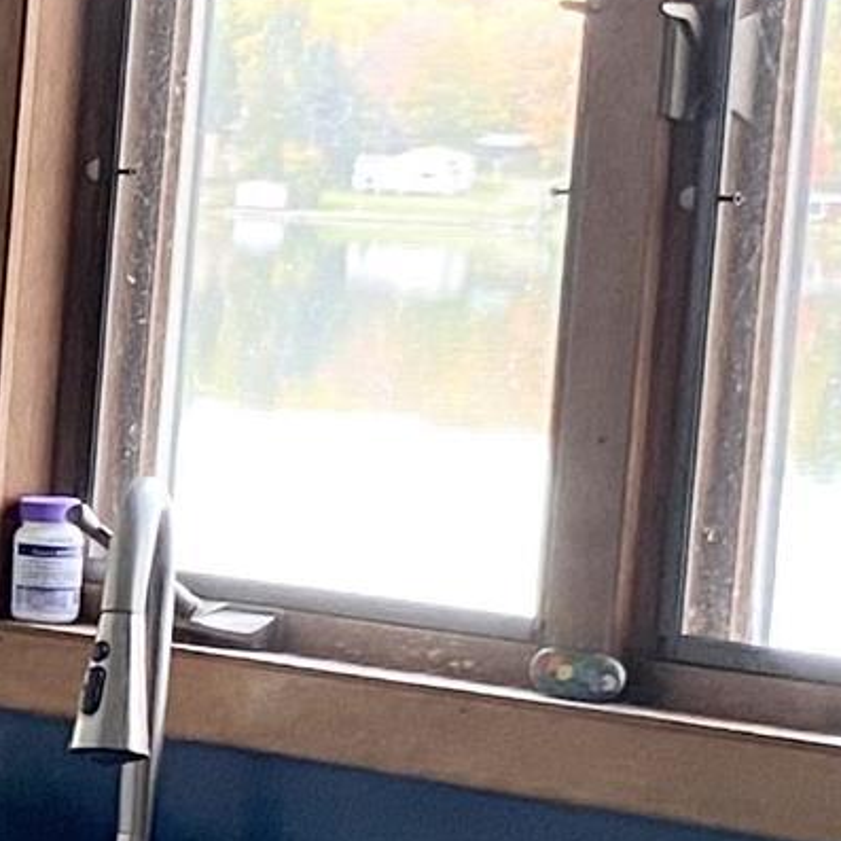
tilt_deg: -5.1
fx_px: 4893
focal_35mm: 178
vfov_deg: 9.8
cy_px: 612
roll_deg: -2.6
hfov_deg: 8.9
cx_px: -1157
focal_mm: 4.25
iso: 125
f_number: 1.8
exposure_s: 1/87
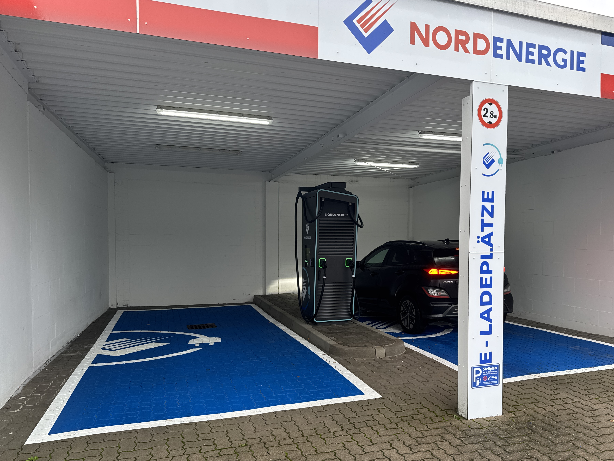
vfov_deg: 51.3
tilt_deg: -2.4
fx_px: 479
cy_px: 255
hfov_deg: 65.1
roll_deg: +0.3
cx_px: 341
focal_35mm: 27
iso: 64
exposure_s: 1/100
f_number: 1.78
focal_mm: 6.76
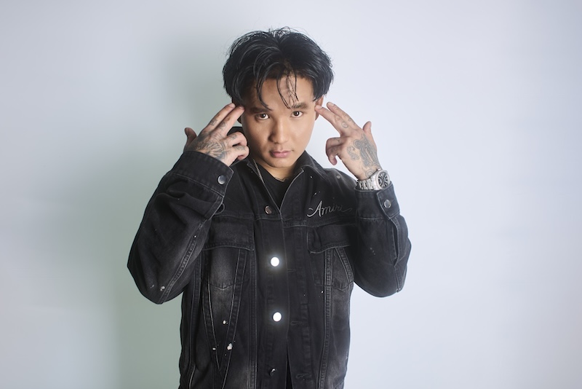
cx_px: 291
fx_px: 501
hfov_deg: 60.3
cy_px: 194
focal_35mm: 31
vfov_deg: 42.4
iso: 200
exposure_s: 1/250
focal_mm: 31
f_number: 6.3
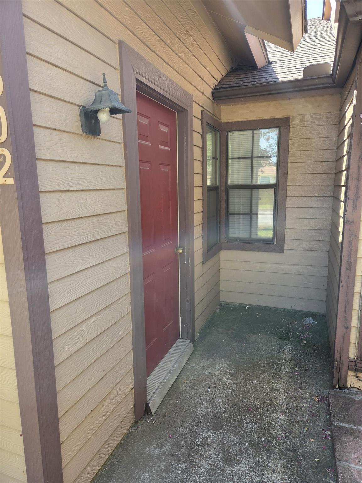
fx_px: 321
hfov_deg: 58.9
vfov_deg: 73.9
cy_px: 242
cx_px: 181
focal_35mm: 23
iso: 50
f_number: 1.8
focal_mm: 5.4
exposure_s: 1/180
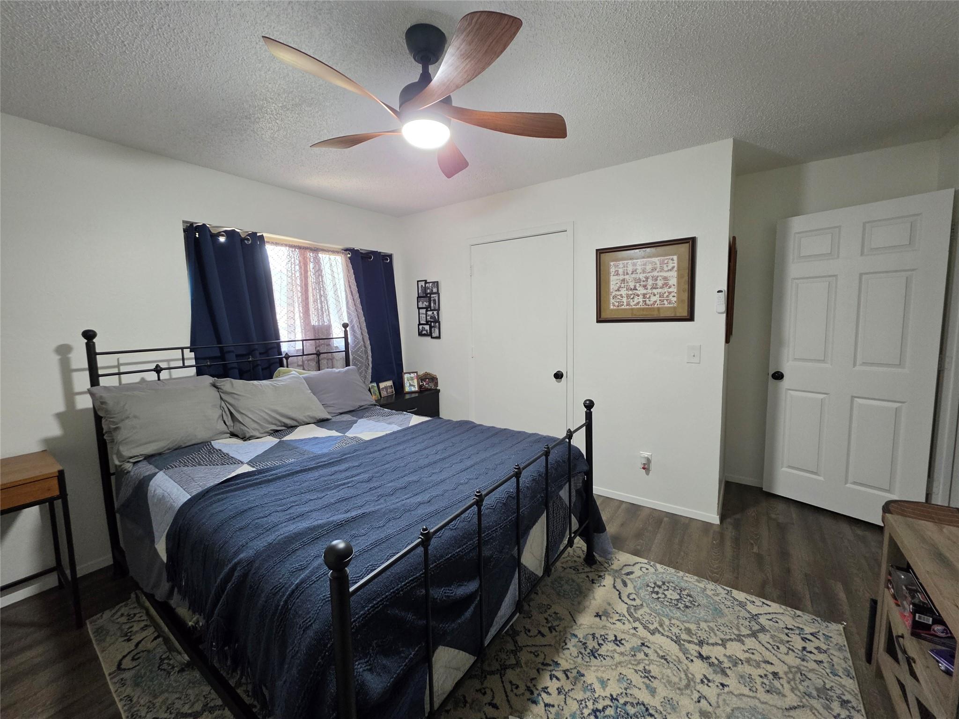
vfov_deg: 89.9
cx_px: 480
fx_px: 360
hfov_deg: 106.2
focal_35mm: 13
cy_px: 360
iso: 320
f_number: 1.9
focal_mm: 2.2
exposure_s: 1/53.3
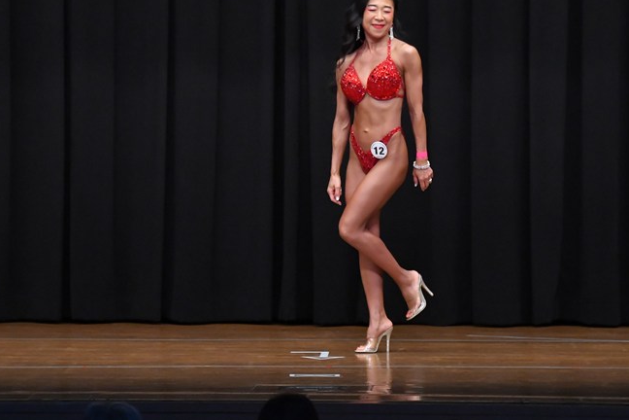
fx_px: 4700
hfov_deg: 7.7
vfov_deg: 5.1
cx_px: 365
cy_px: 186
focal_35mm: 269
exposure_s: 1/400
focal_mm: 150
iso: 6400
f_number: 5.6
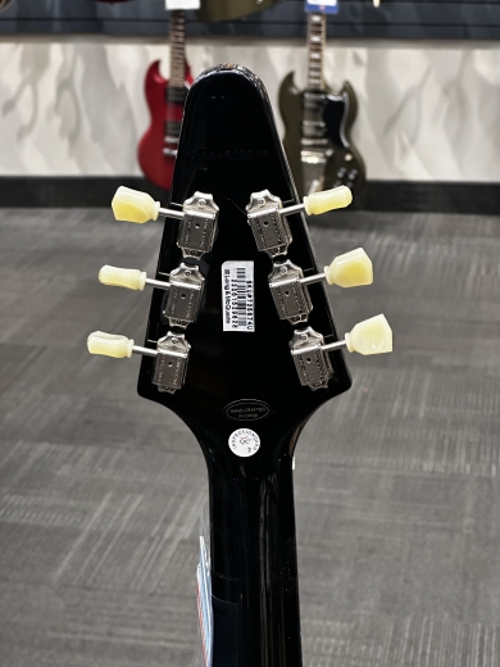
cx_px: 250
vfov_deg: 25.3
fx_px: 1483
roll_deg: -1.7
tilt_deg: -16.7
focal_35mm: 77
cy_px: 334
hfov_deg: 19.1
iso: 500
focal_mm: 9
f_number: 2.8
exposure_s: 1/60
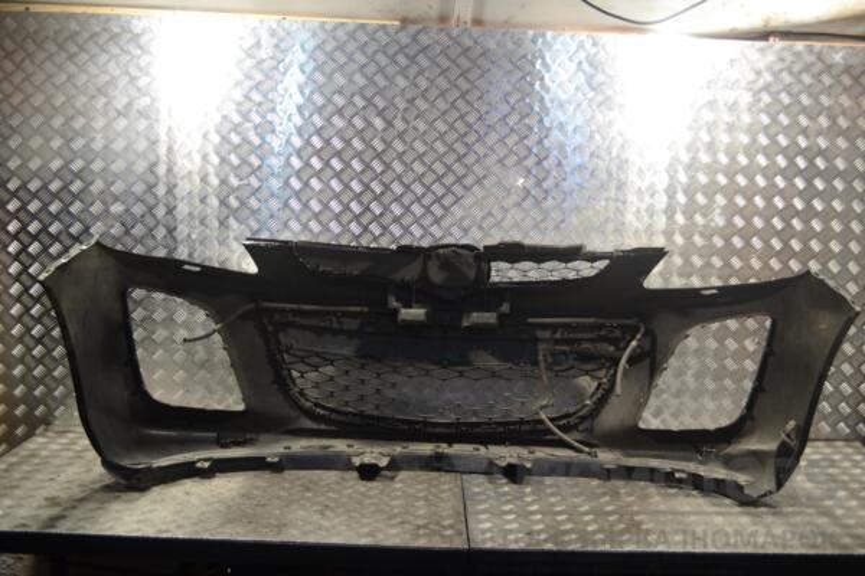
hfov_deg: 53.1
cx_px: 432
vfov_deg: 36.9
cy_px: 288
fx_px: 865
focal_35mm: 36
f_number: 4
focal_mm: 24
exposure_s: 1/30
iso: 160
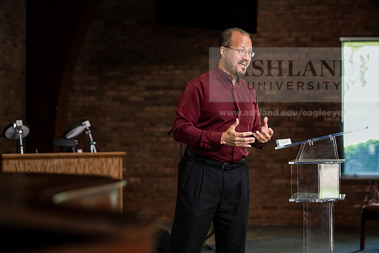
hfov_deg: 21.9
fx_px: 979
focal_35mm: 93
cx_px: 190
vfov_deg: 14.7
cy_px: 126
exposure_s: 1/200
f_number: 3.2
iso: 2000
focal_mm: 93
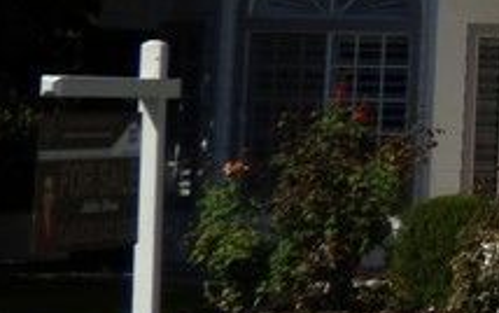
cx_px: 1147
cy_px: -215
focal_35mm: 198
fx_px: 2694
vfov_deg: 6.5
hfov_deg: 9.5
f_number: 3.5
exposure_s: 1/2000
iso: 100
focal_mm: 6.8
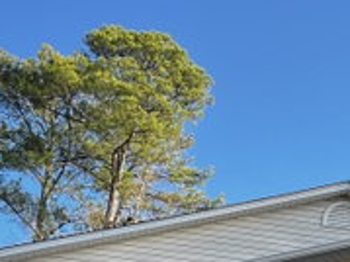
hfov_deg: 19.8
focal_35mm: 93
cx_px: 417
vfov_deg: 14.6
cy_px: 411
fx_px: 940
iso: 50
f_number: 1.6
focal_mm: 5.1
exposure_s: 1/772
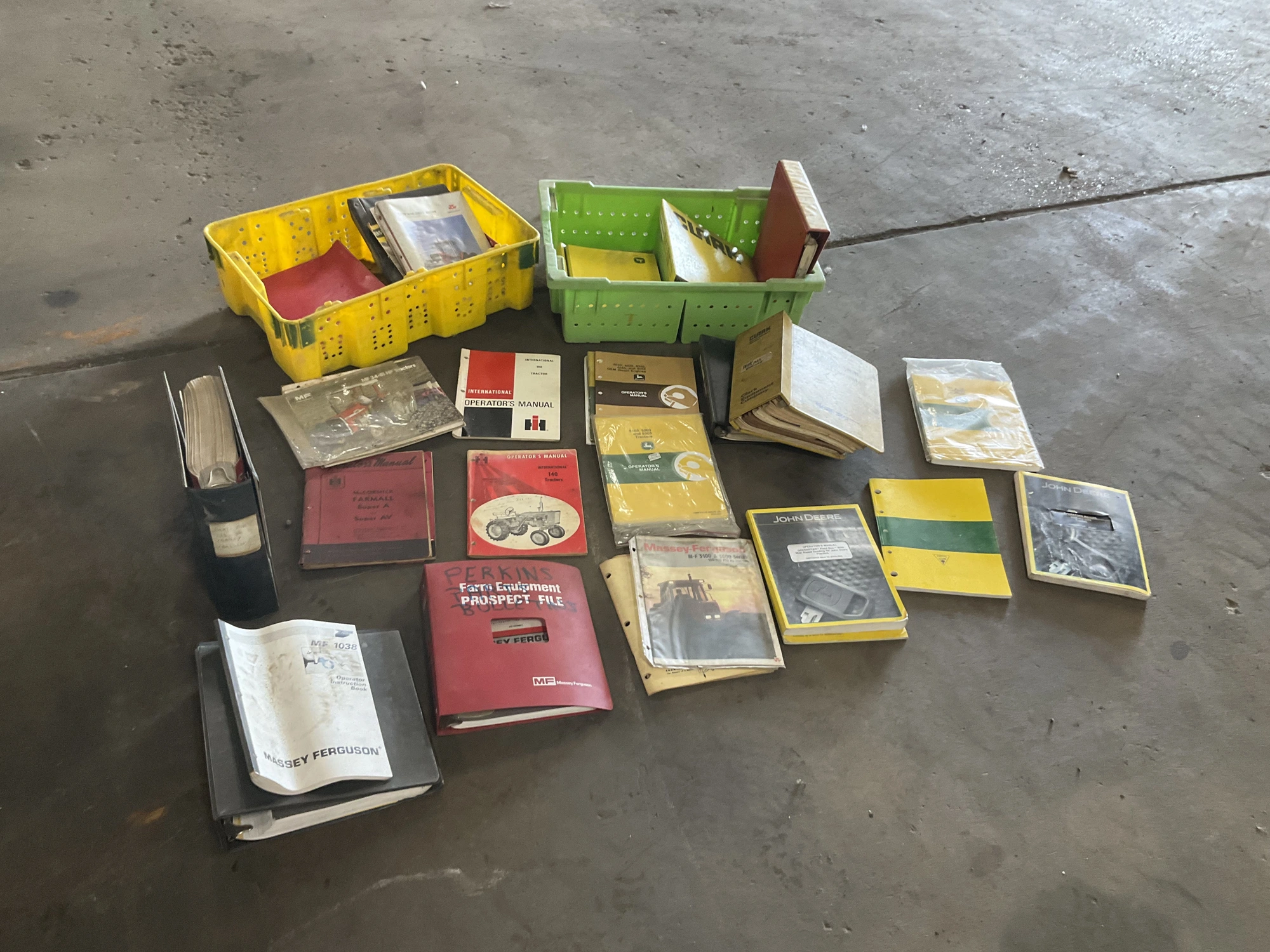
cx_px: 635
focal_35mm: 29
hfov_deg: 61.7
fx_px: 1064
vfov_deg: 48.2
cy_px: 476
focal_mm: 3
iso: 125
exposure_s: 1/60
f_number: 1.8
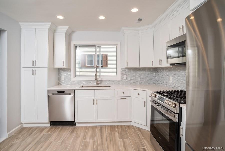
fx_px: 113
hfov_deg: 90.0
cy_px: 76
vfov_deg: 67.5
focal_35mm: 18
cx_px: 112
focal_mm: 18
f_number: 13
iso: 200
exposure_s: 1/50
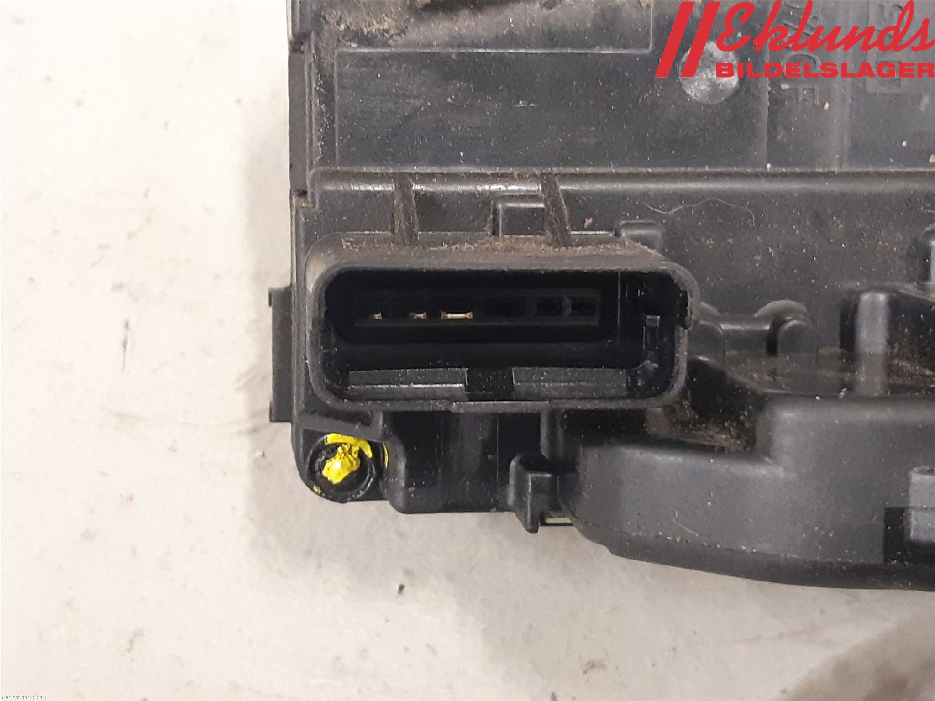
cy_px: 350
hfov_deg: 67.3
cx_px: 468
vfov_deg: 53.1
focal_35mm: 26
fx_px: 702
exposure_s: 1/25
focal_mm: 3.93
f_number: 1.7
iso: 250
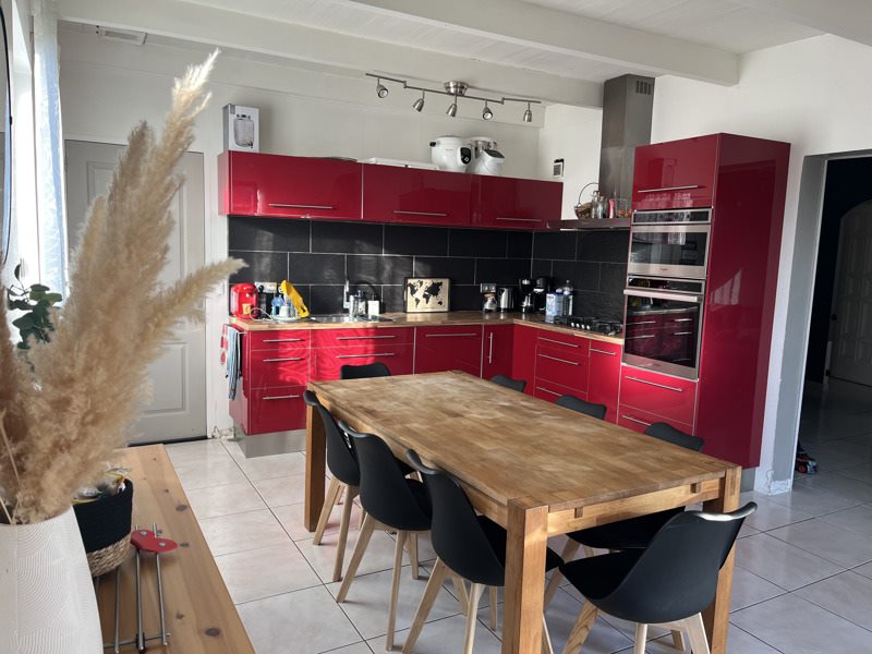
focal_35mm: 26
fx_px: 655
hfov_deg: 67.3
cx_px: 436
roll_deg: -1.9
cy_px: 327
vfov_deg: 53.1
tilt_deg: -7.3
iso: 64
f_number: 1.6
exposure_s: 1/122
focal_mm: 5.1
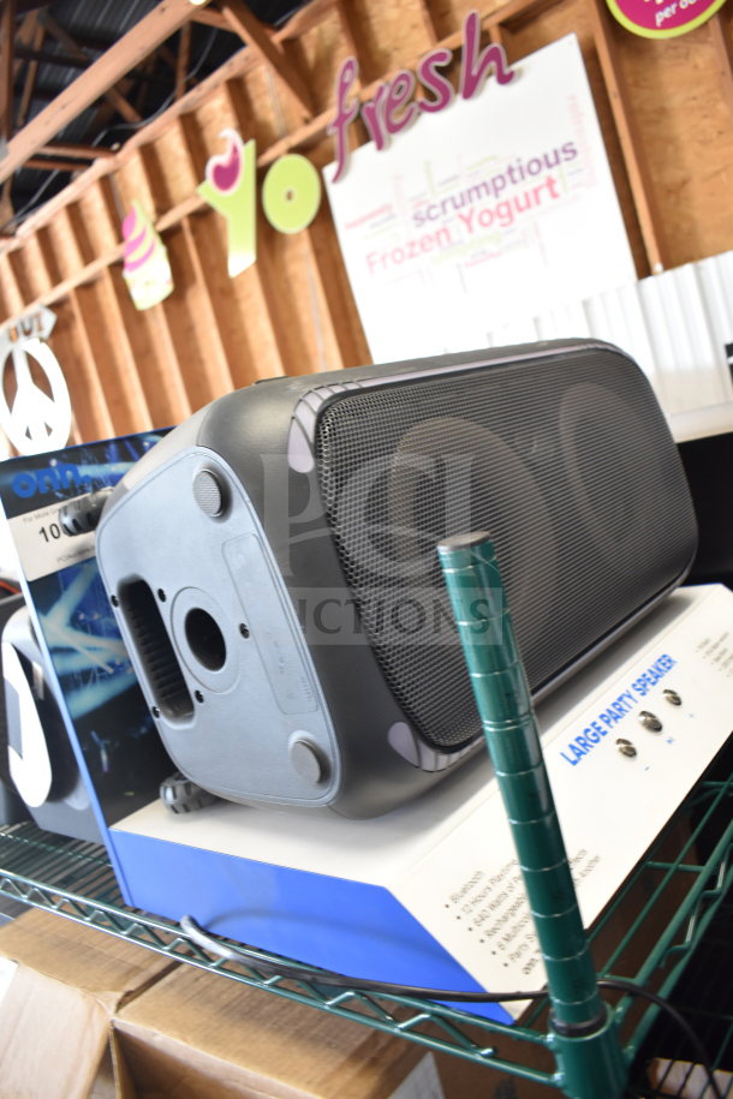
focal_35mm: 27
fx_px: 825
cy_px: 550
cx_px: 366
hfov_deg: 47.9
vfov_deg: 67.4
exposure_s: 1/30
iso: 800
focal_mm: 18
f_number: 3.5
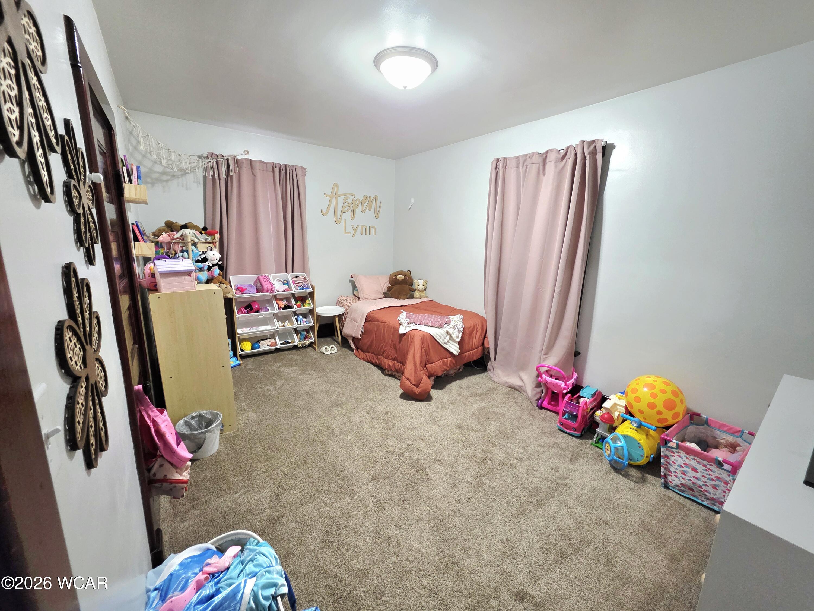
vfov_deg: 89.9
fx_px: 306
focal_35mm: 13
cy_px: 306
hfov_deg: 106.2
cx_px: 407
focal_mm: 2.2
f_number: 1.9
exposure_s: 1/60.2
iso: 500
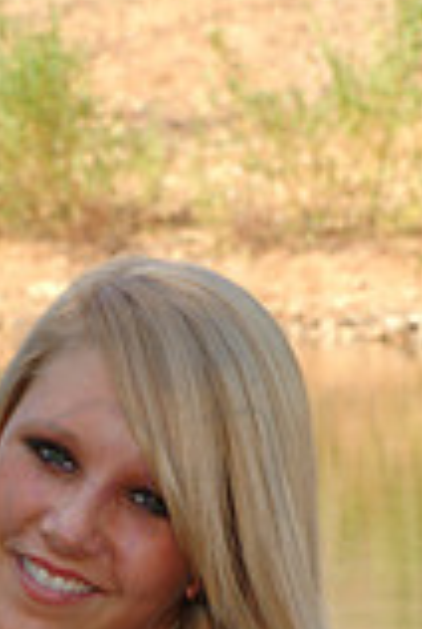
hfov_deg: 4.1
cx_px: 109
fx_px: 5907
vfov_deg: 6.0
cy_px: 864
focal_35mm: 337
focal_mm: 79
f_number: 11
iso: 400
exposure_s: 1/125
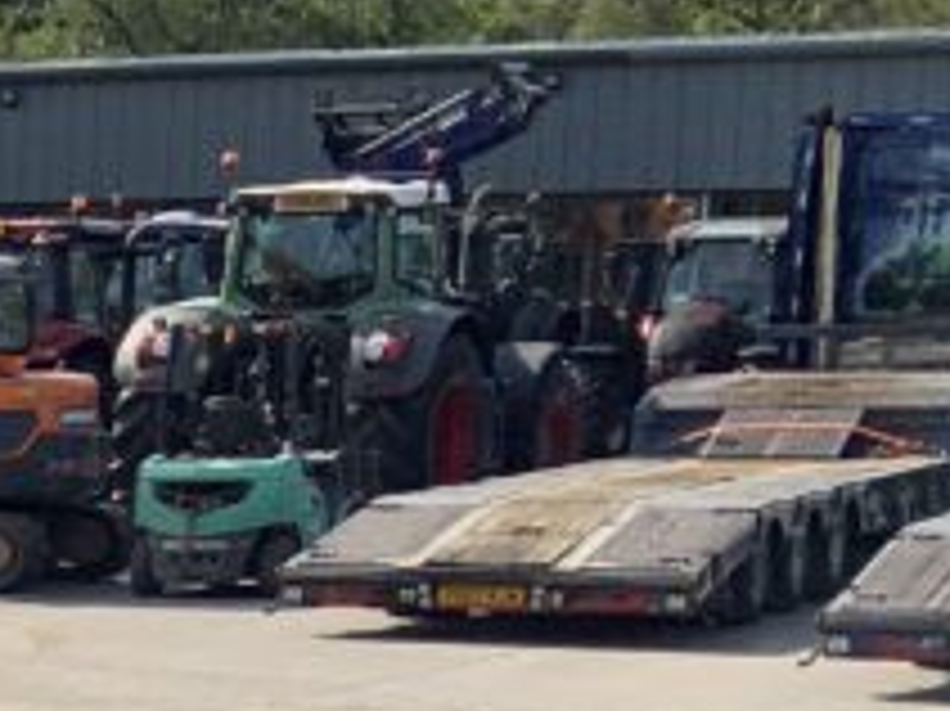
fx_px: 3867
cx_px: -1274
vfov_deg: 10.2
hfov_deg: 11.7
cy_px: 990
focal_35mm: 141
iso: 20
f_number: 1.8
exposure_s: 1/2141
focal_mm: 3
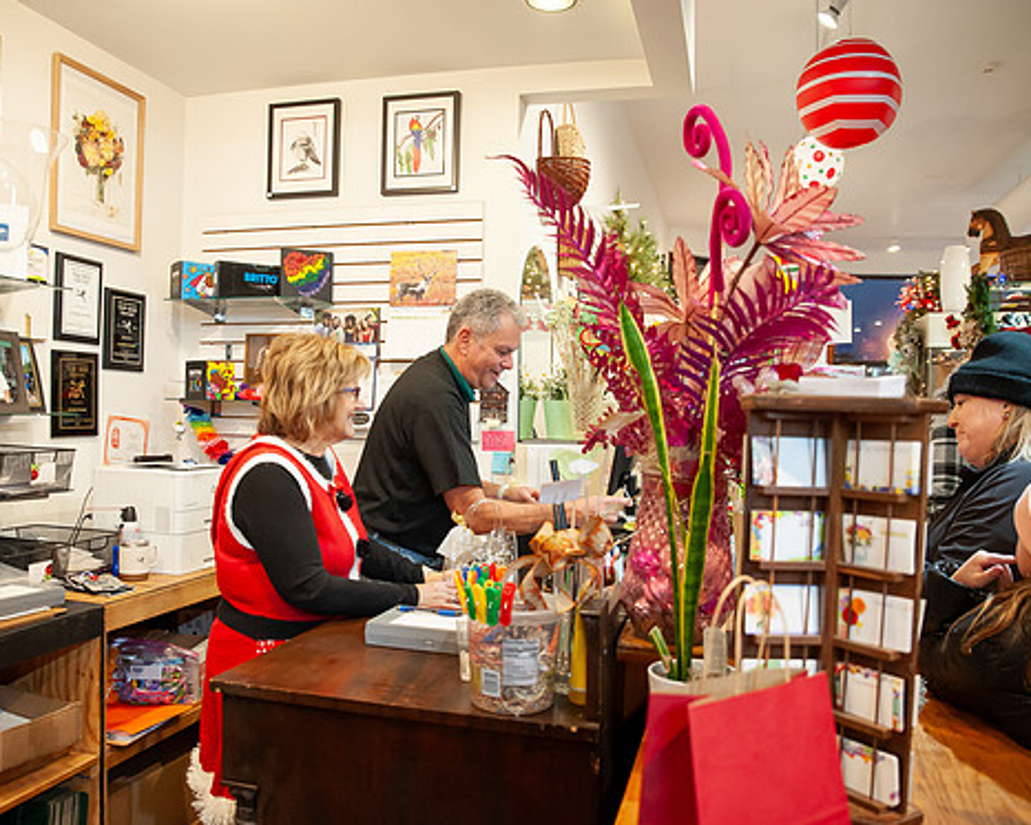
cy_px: 425
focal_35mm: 28
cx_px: 504
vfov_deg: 51.5
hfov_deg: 62.2
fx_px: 855
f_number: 3.2
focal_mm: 24
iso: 1600
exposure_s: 1/125
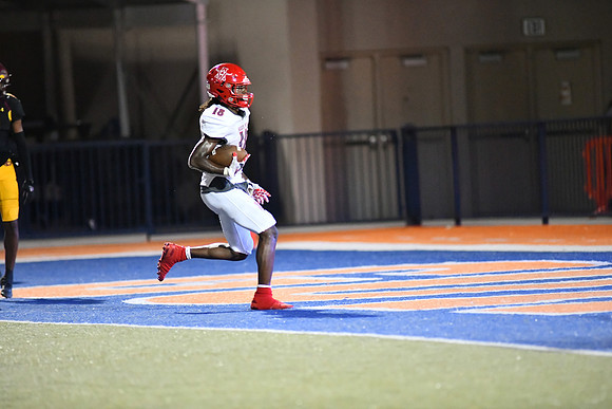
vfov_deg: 4.6
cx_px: 306
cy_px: 204
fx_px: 5101
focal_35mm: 300
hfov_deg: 6.9
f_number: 2.8
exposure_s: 1/1000
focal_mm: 300
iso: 9000
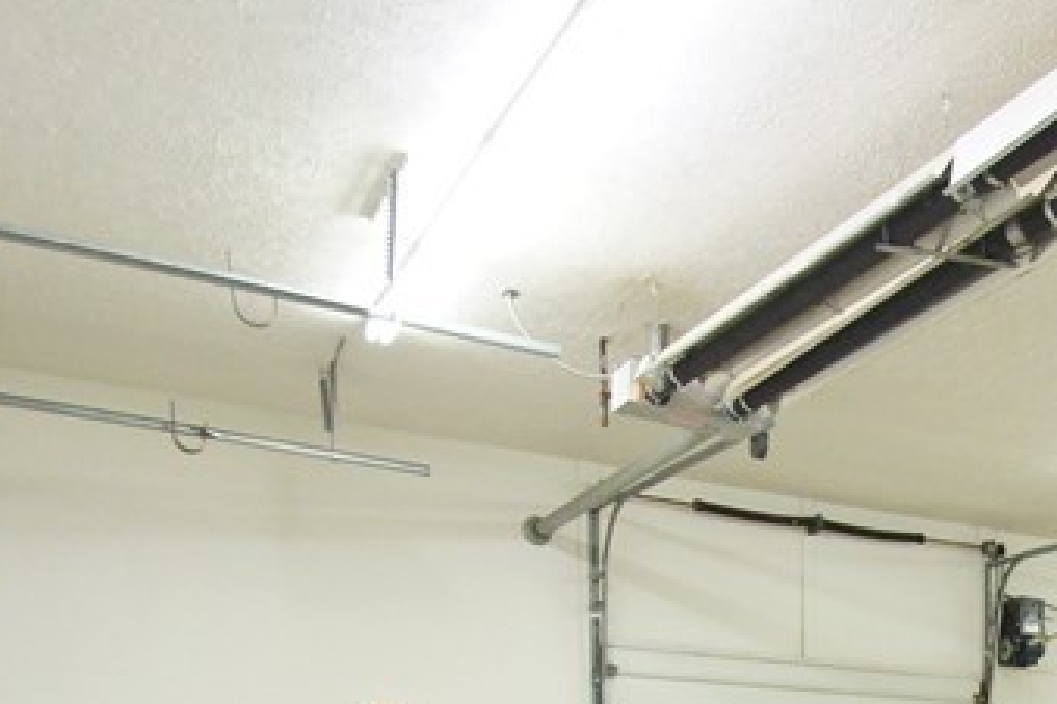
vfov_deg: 23.4
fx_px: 1409
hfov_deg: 36.2
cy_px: 1006
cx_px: 1104
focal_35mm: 48
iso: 1600
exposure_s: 1/50
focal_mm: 10
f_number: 3.5
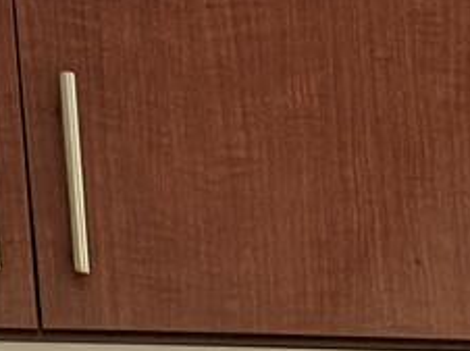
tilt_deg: -7.6
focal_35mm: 170
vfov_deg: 7.6
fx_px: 2306
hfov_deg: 10.9
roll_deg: +1.9
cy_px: 1055
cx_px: 836
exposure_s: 1/60
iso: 320
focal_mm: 6.76
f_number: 1.78
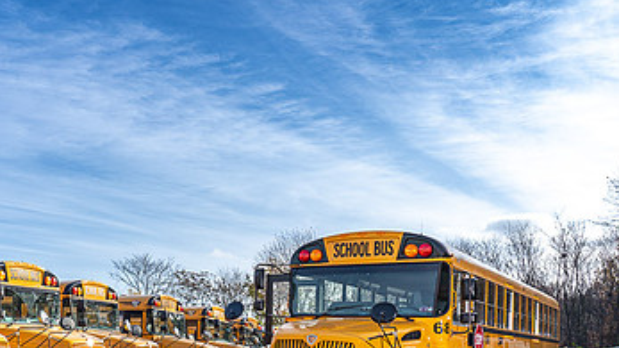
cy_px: 315
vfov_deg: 27.3
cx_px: 175
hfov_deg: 47.0
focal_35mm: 42
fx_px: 689
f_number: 9
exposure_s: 1/250
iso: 125
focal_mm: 24
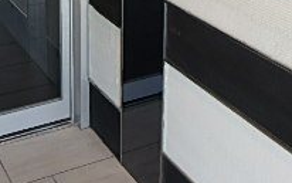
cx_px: 135
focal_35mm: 69
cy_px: -75
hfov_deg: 29.8
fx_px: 549
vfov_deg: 17.4
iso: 200
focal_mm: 3.7
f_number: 3.5
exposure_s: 1/60
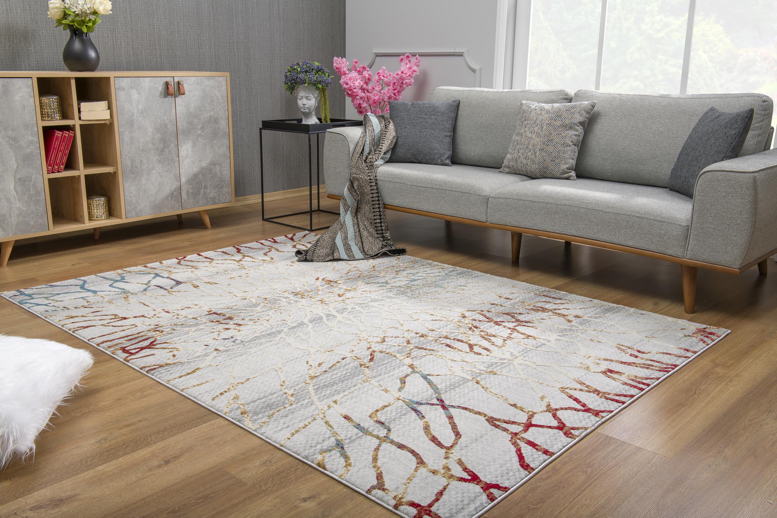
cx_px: 388
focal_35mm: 35
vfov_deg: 37.8
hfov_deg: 54.4
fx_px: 755
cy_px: 259
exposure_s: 1/250
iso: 100
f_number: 11
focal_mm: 35
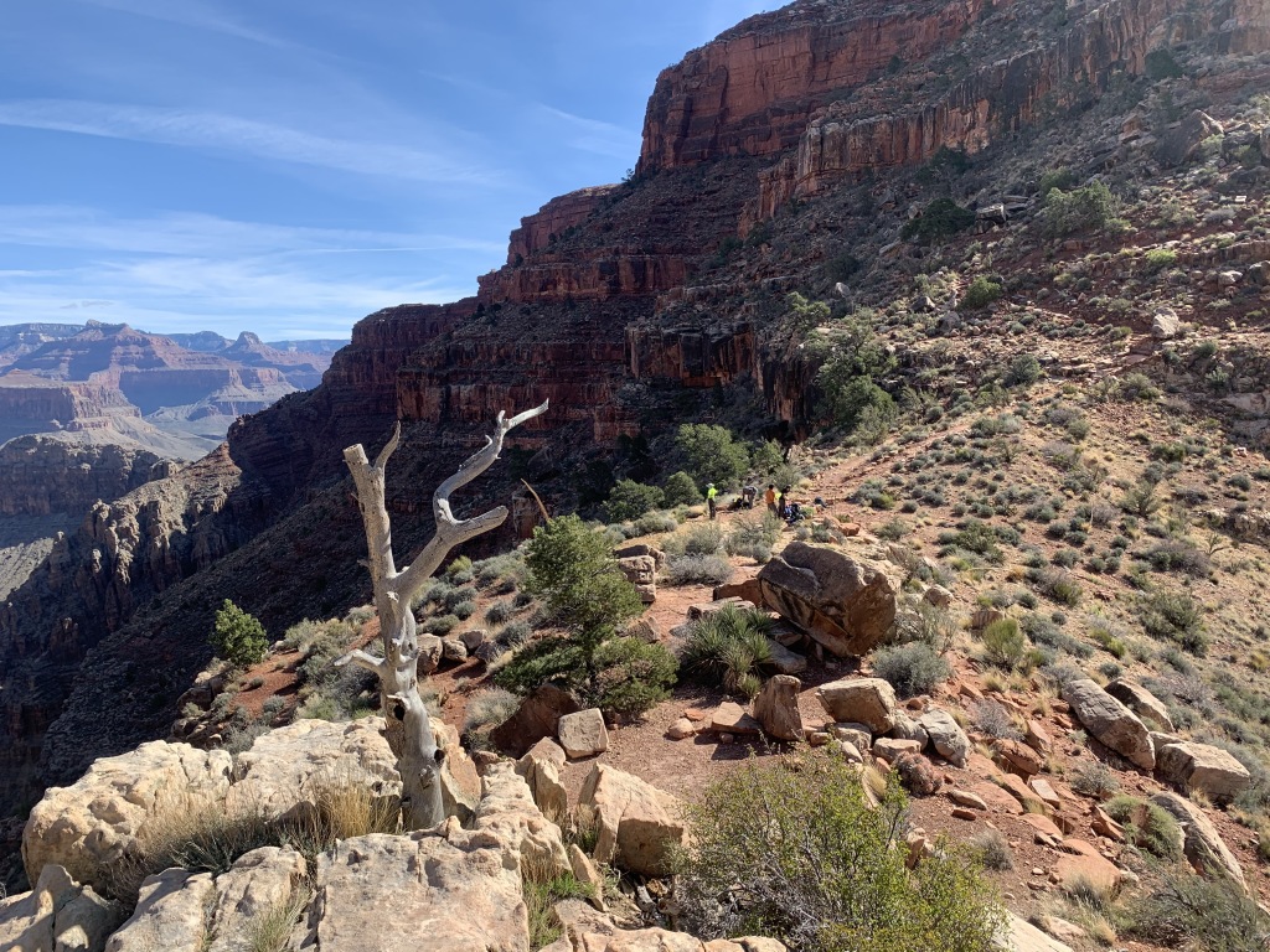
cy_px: 476
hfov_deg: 67.3
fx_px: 954
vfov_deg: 53.1
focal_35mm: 26
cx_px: 635
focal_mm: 4.25
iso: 25
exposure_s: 1/1299
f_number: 1.8
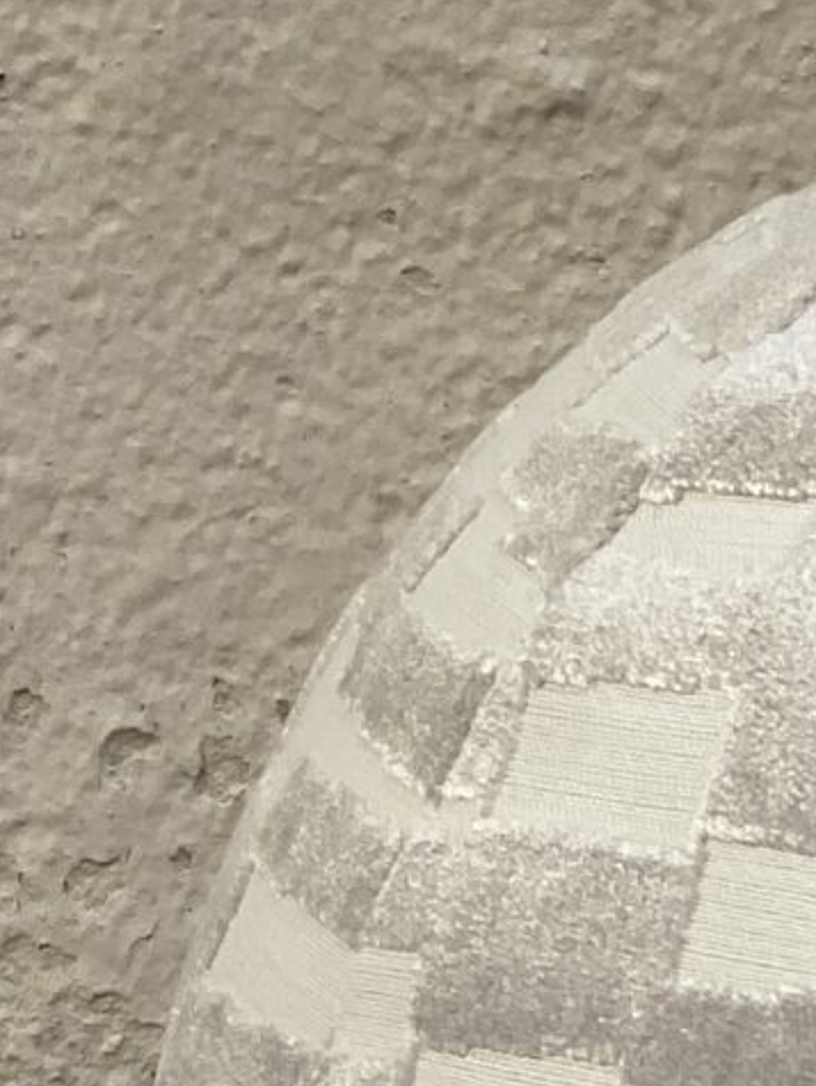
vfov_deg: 6.8
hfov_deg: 5.2
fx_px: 8789
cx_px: 1678
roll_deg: -0.6
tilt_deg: -17.5
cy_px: 2145
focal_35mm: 280
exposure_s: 1/235
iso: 20
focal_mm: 6
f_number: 2
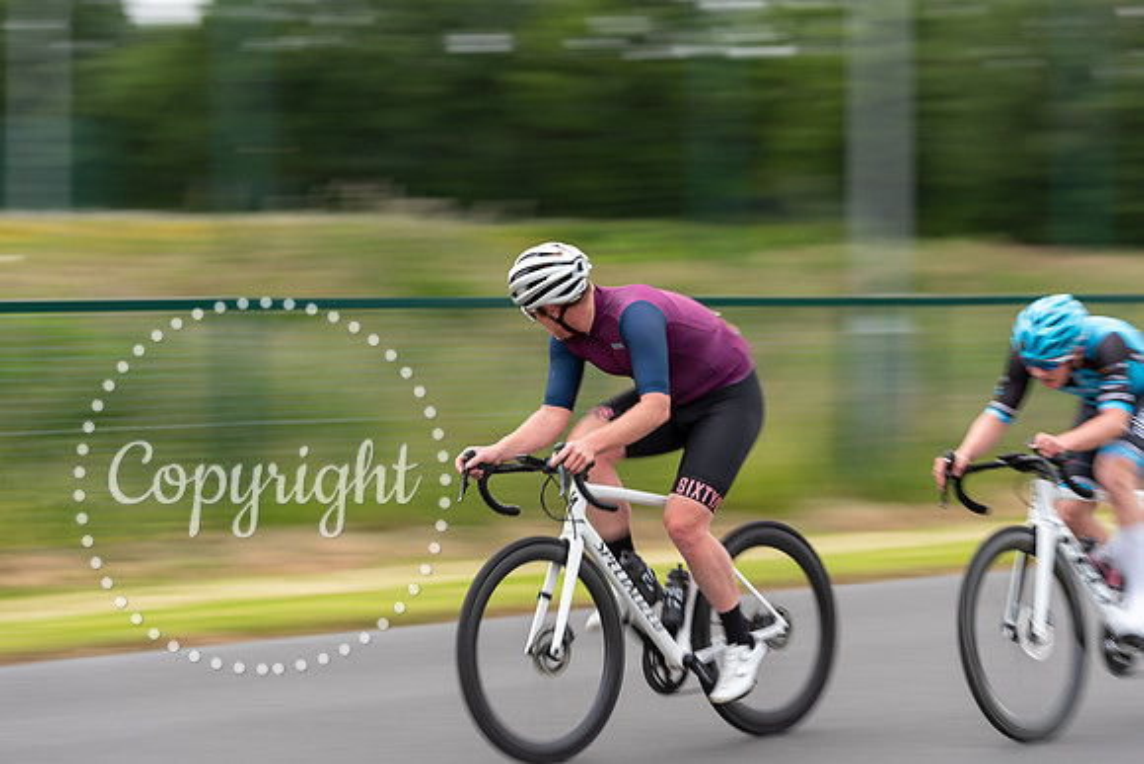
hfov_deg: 17.1
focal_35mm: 120
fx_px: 3814
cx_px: 572
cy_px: 382
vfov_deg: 11.4
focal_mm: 120
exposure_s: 1/50
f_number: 4
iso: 280
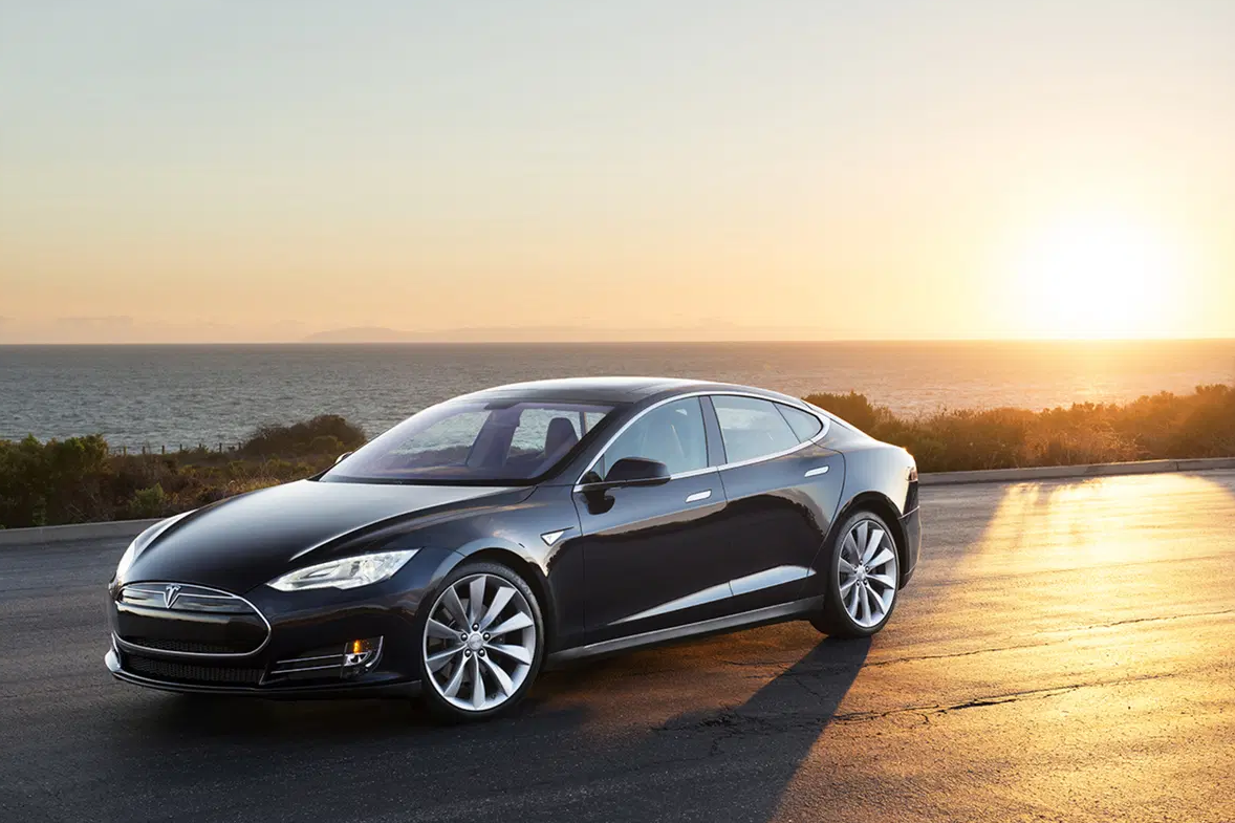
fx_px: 1955
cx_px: 615
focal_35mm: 57
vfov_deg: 23.8
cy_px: 410
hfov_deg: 35.1
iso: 100
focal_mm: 56
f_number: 7.1
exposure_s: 1/8
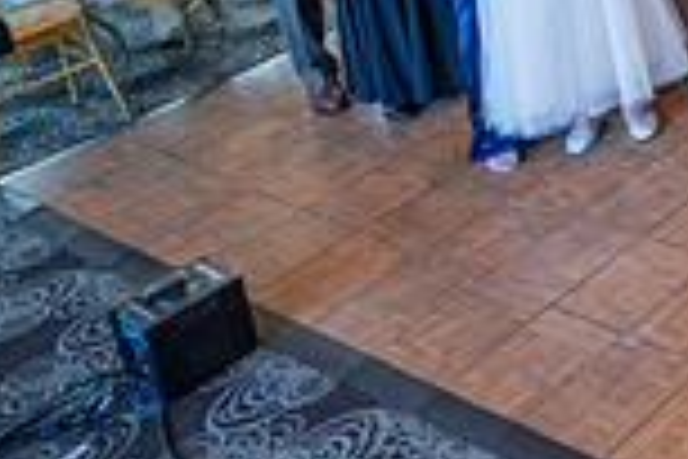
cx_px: 1273
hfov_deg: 21.5
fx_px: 1013
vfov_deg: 19.3
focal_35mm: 53
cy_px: -362
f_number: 2.8
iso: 800
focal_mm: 14
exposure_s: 1/100
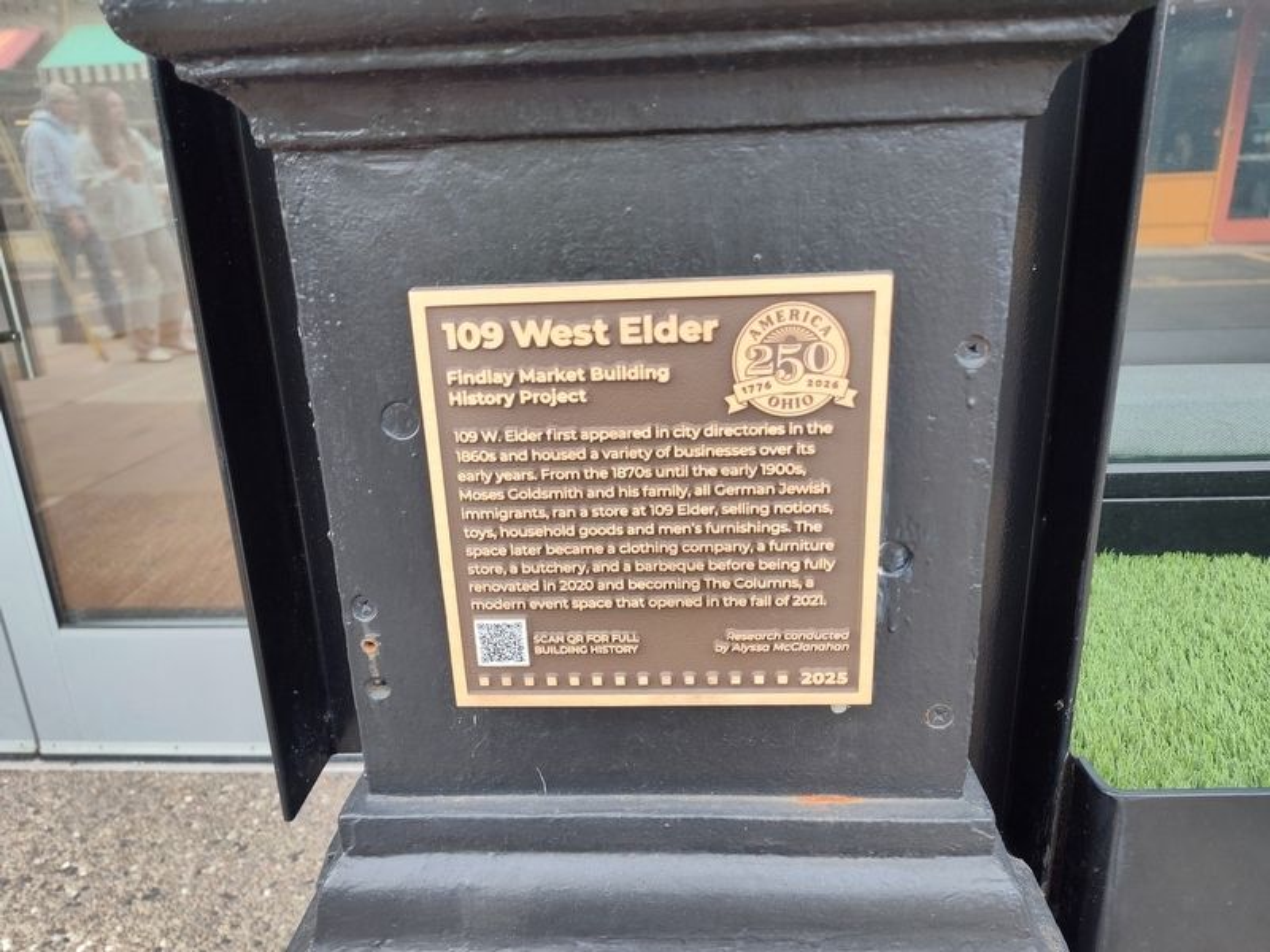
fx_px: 844
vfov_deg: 58.9
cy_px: 476
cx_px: 635
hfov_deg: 73.9
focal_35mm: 23
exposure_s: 1/120
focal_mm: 5.56
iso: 131
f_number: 1.8
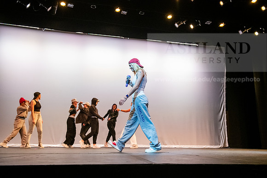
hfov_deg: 53.1
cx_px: 134
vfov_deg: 36.9
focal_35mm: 36
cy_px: 89
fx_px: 267
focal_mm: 36
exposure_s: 1/320
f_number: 3.5
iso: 4000
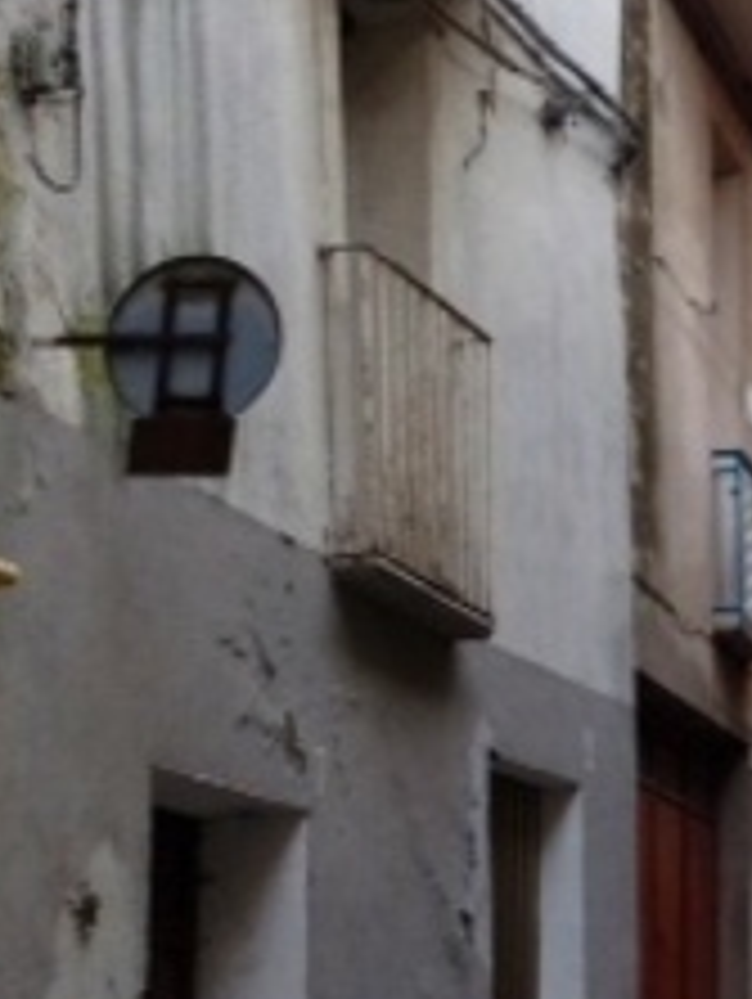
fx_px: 3498
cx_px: 1004
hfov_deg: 11.9
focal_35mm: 121
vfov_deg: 16.3
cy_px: 418
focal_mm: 4.28
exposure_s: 1/120
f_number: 2.4
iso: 64
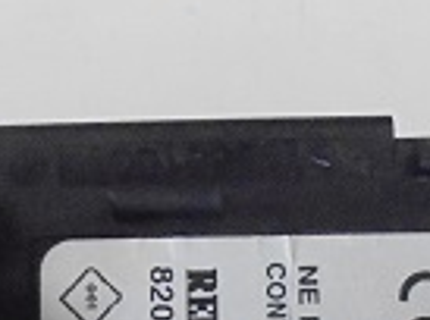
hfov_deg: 23.3
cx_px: 190
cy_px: 435
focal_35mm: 84
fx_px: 1041
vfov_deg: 16.4
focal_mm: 4.6
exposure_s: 1/30
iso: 1600
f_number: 3.5
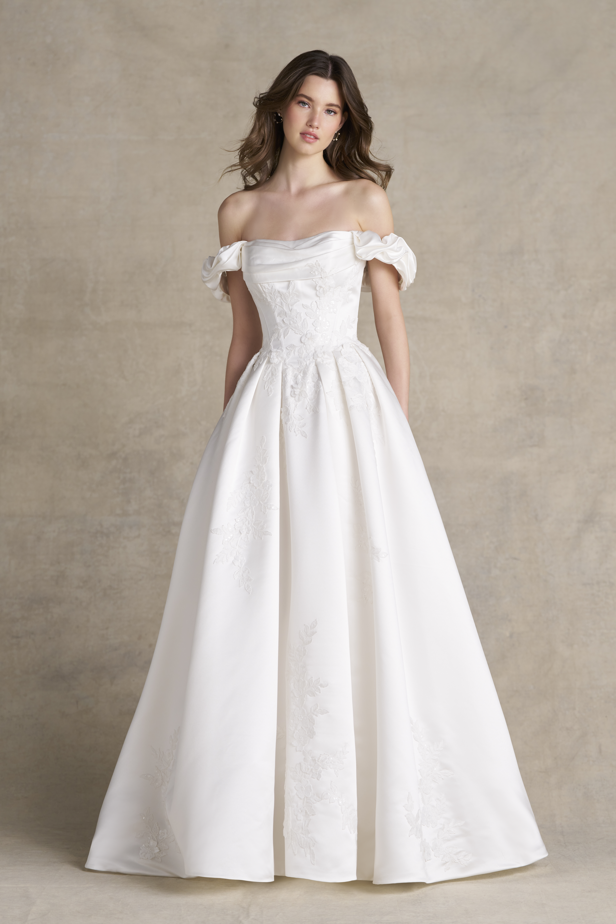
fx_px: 2618
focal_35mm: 102
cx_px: 308
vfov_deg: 20.0
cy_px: 462
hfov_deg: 13.4
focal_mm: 102
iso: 400
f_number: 3.2
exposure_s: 1/200
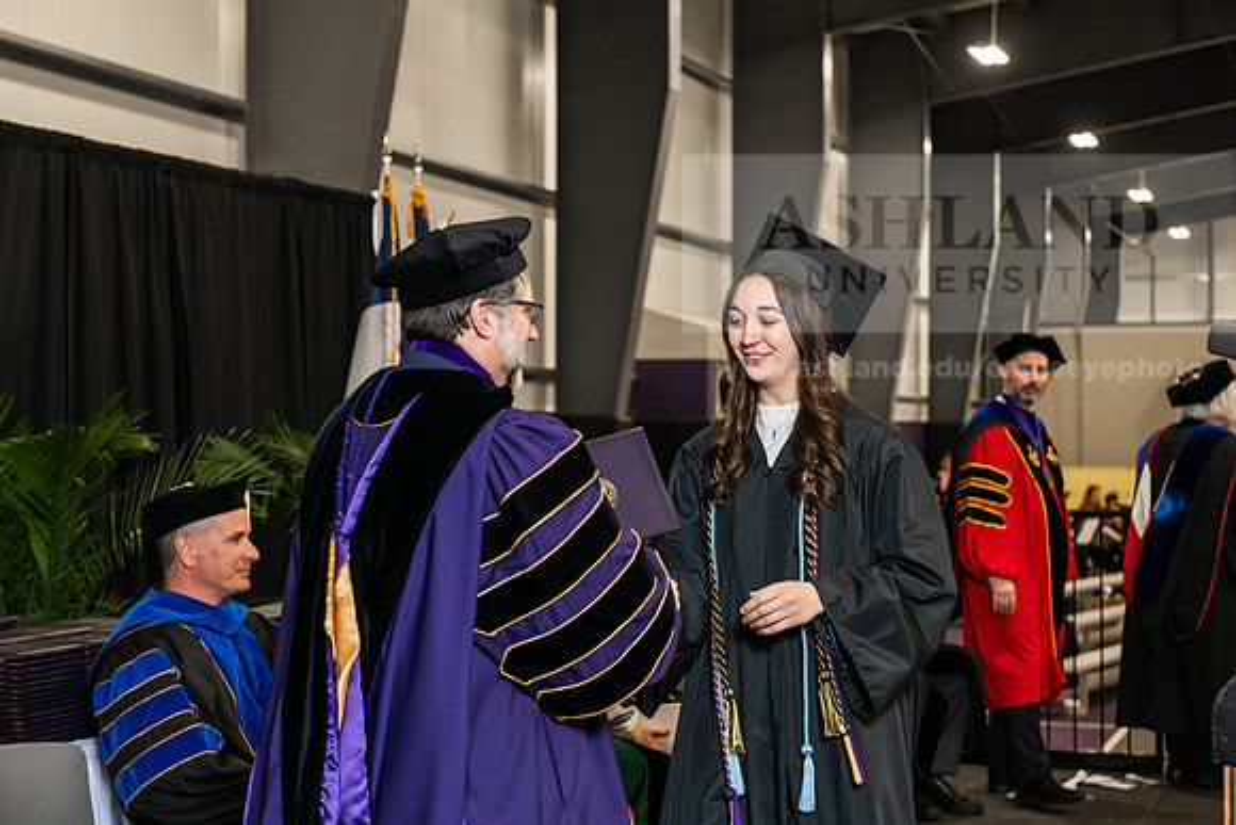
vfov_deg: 20.6
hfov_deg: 30.5
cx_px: 618
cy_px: 412
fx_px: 2266
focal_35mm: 66
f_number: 5
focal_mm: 66
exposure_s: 1/200
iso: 2500
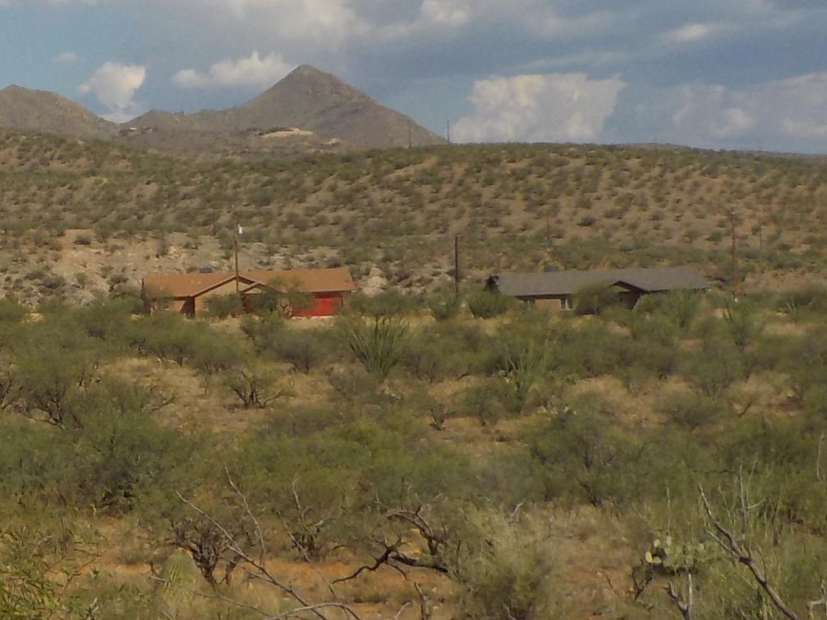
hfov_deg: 21.2
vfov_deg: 16.4
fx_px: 2150
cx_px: 47
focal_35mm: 90
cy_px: 309
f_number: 3.3
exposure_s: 1/1600
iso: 125
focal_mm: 4.1
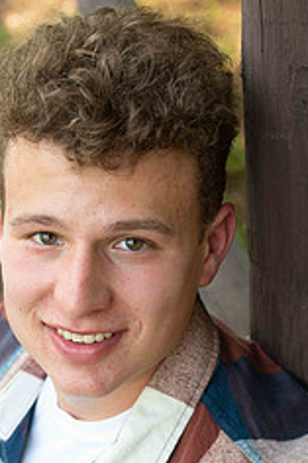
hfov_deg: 9.2
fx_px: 1915
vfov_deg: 13.7
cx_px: 126
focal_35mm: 149
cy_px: 394
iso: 400
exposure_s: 1/200
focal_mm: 78
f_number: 5
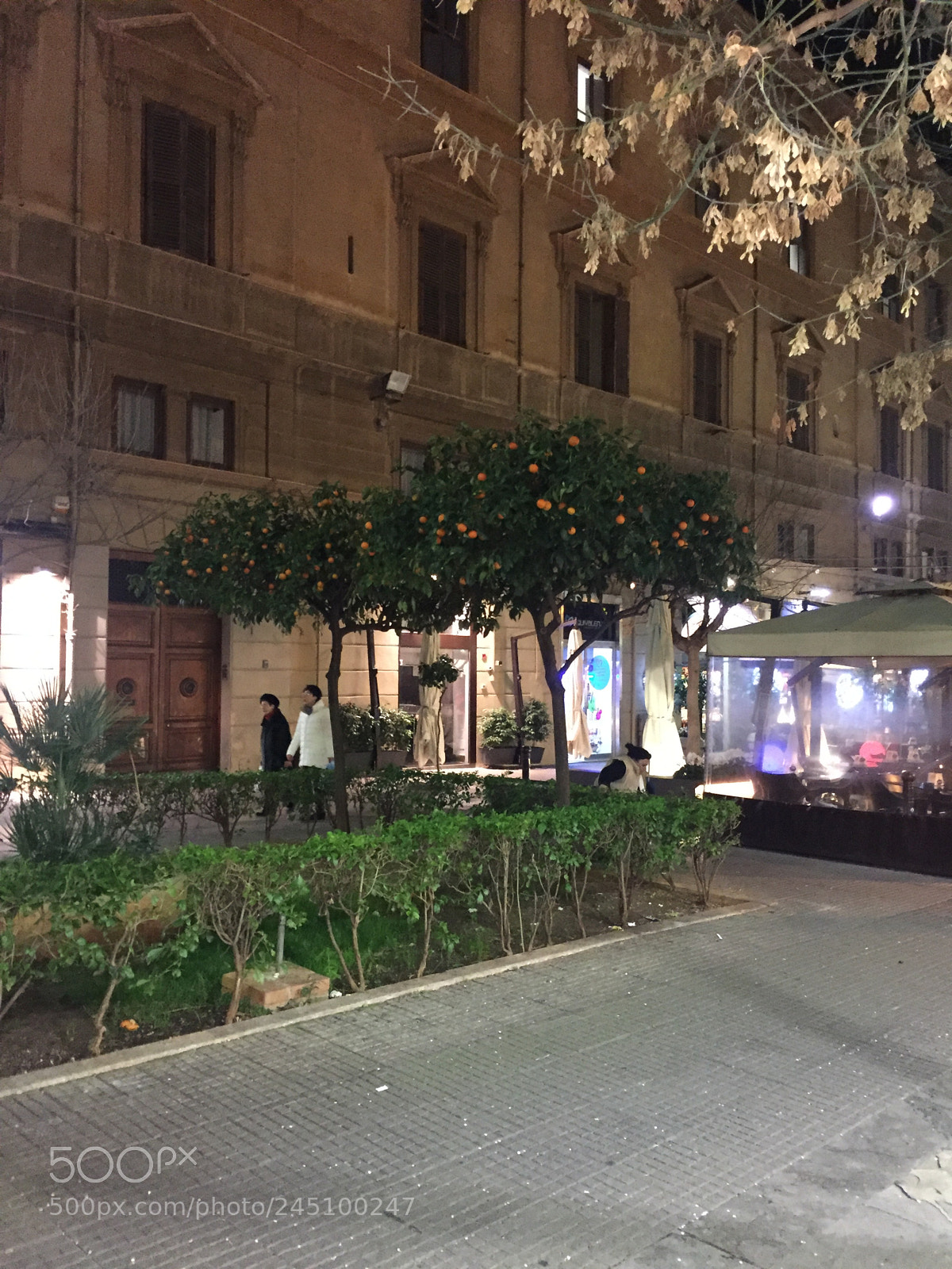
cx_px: 476
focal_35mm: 29
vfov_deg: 61.7
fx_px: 1063
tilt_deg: +2.2
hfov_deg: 48.2
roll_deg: -0.4
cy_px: 634
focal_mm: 4.15
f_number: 2.2
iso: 400
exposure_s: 1/17
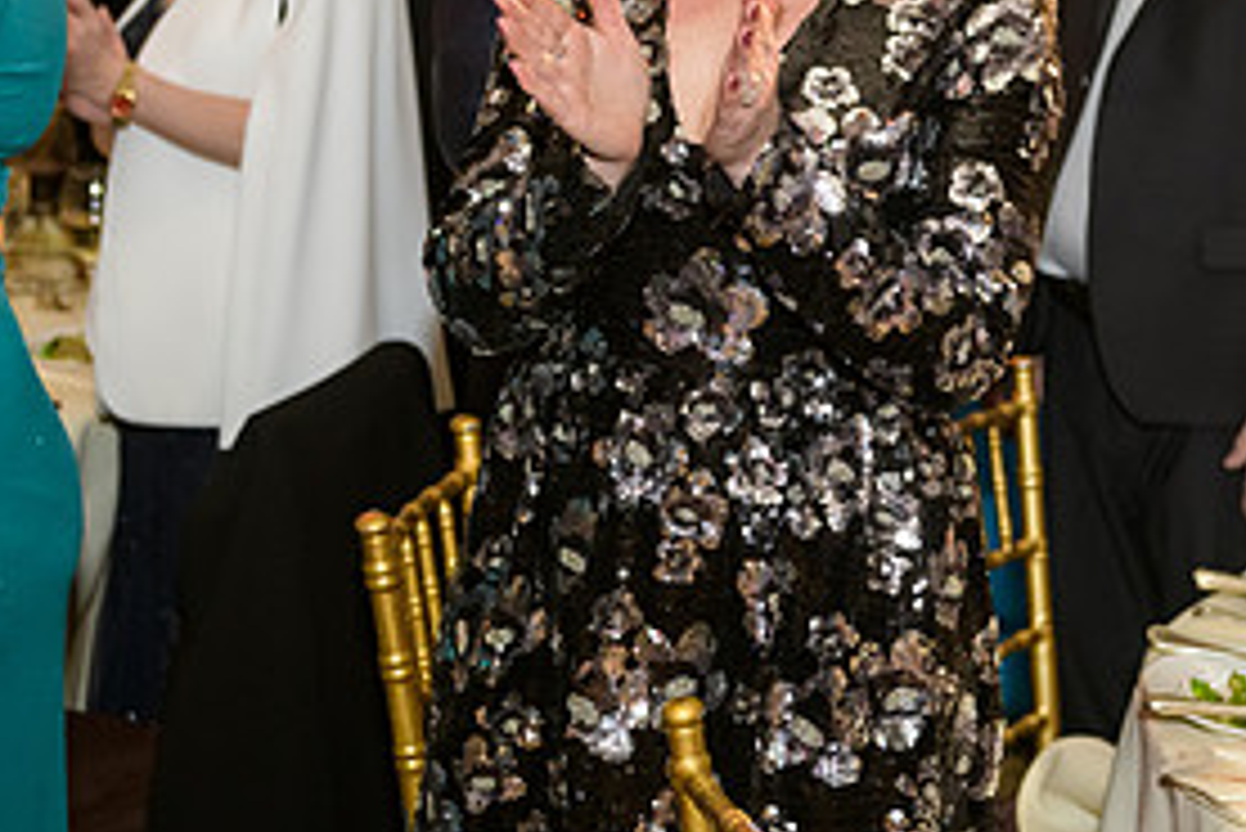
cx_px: 787
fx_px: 3047
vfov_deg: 15.3
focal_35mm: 88
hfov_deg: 23.0
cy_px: 61
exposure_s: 1/125
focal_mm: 42
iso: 1600
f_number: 3.2
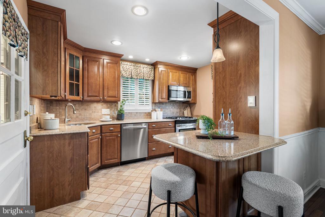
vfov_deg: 73.8
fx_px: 145
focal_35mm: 16
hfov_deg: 96.7
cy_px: 108
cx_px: 162
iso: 320
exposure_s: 1/1.67
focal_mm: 16
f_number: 6.3
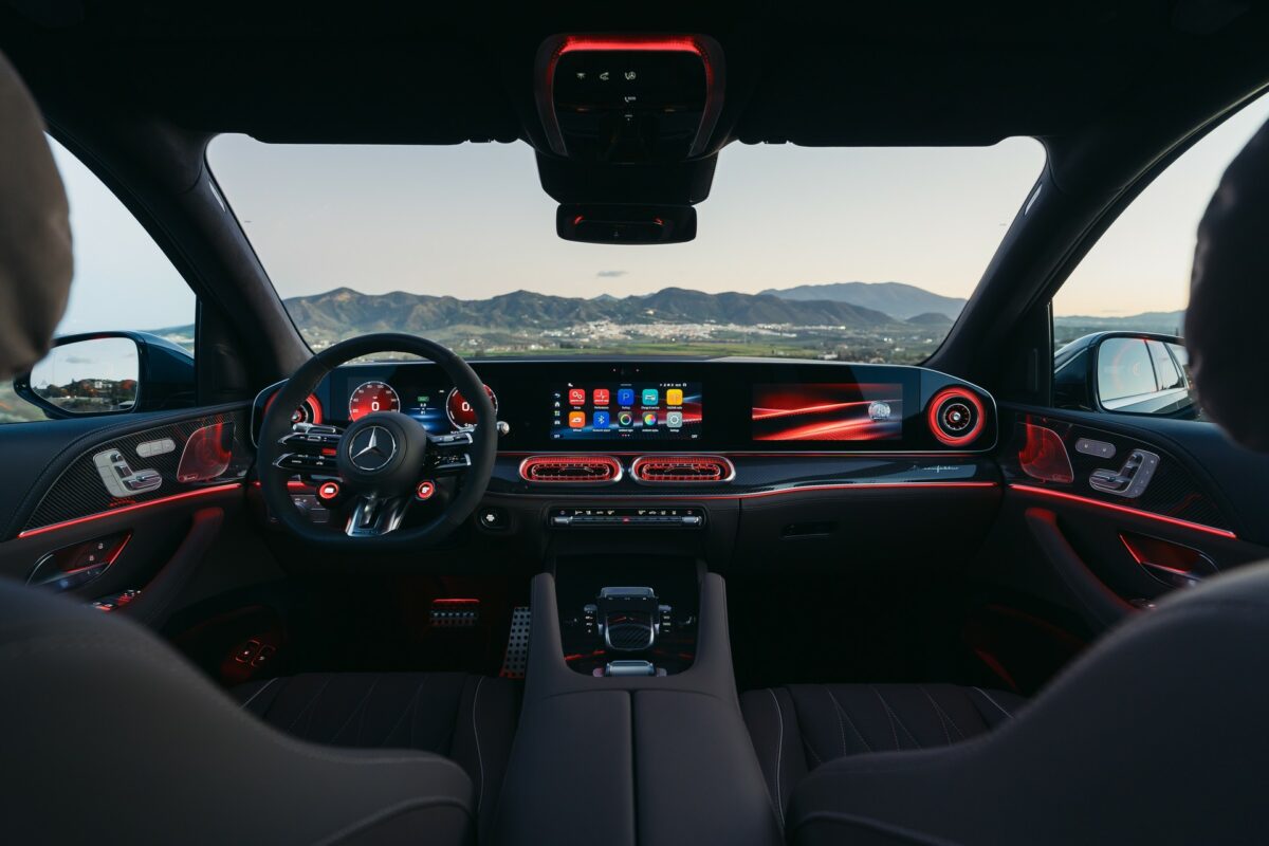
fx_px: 564
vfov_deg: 73.7
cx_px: 634
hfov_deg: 96.7
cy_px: 423
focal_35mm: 16
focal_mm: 16
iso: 400
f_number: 4
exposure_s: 1/10
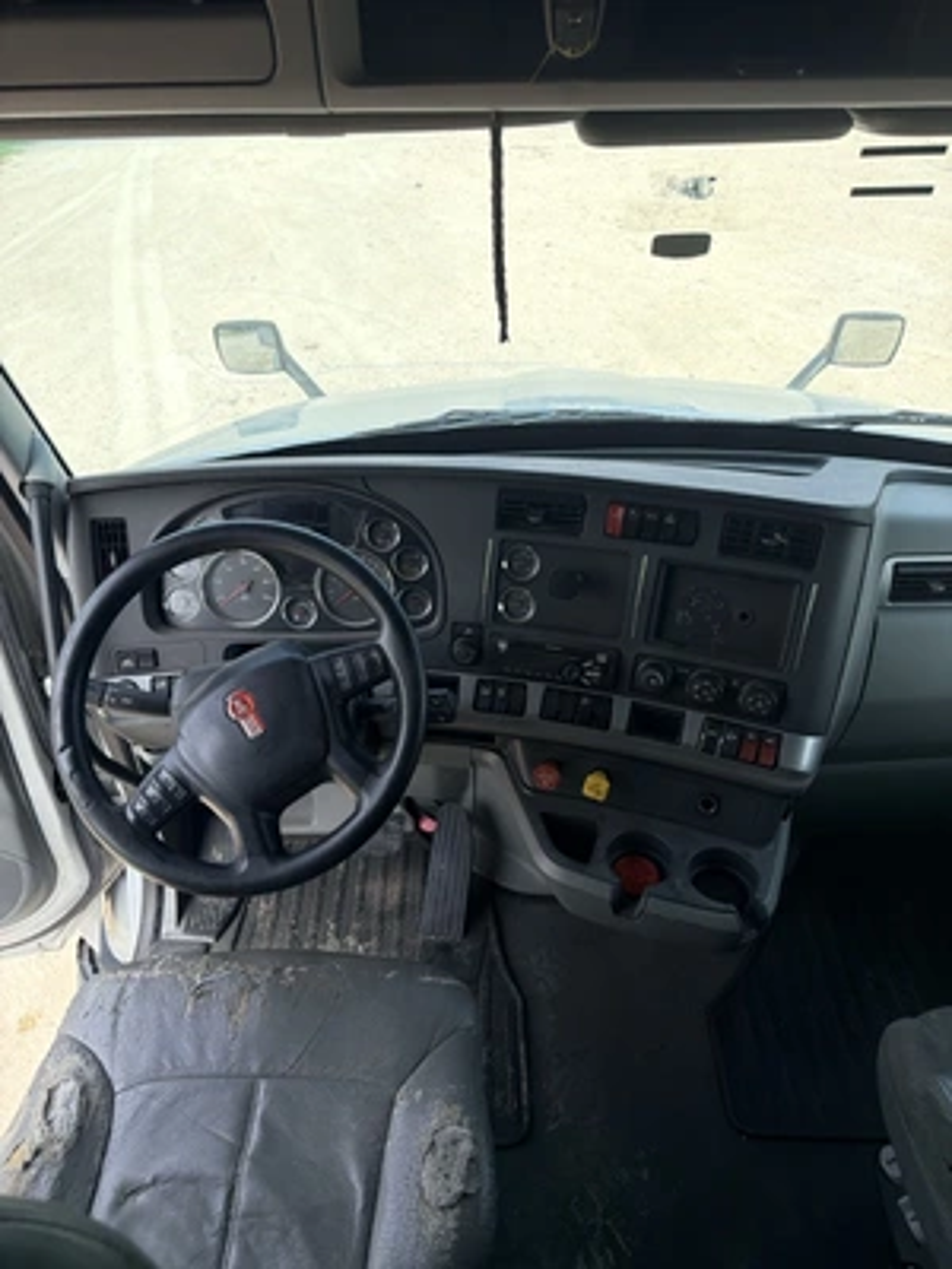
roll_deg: +1.3
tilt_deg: -35.0
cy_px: 634
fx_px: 880
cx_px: 476
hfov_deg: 56.8
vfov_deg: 71.6
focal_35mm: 24
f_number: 1.78
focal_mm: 6.76
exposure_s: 1/2370
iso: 80
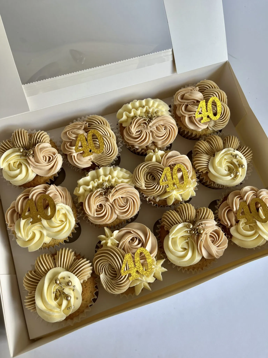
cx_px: 134
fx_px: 268
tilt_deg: -71.9
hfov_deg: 53.1
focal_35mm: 26
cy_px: 179
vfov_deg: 67.3
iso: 40
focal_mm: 5.1
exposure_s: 1/122
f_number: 1.6
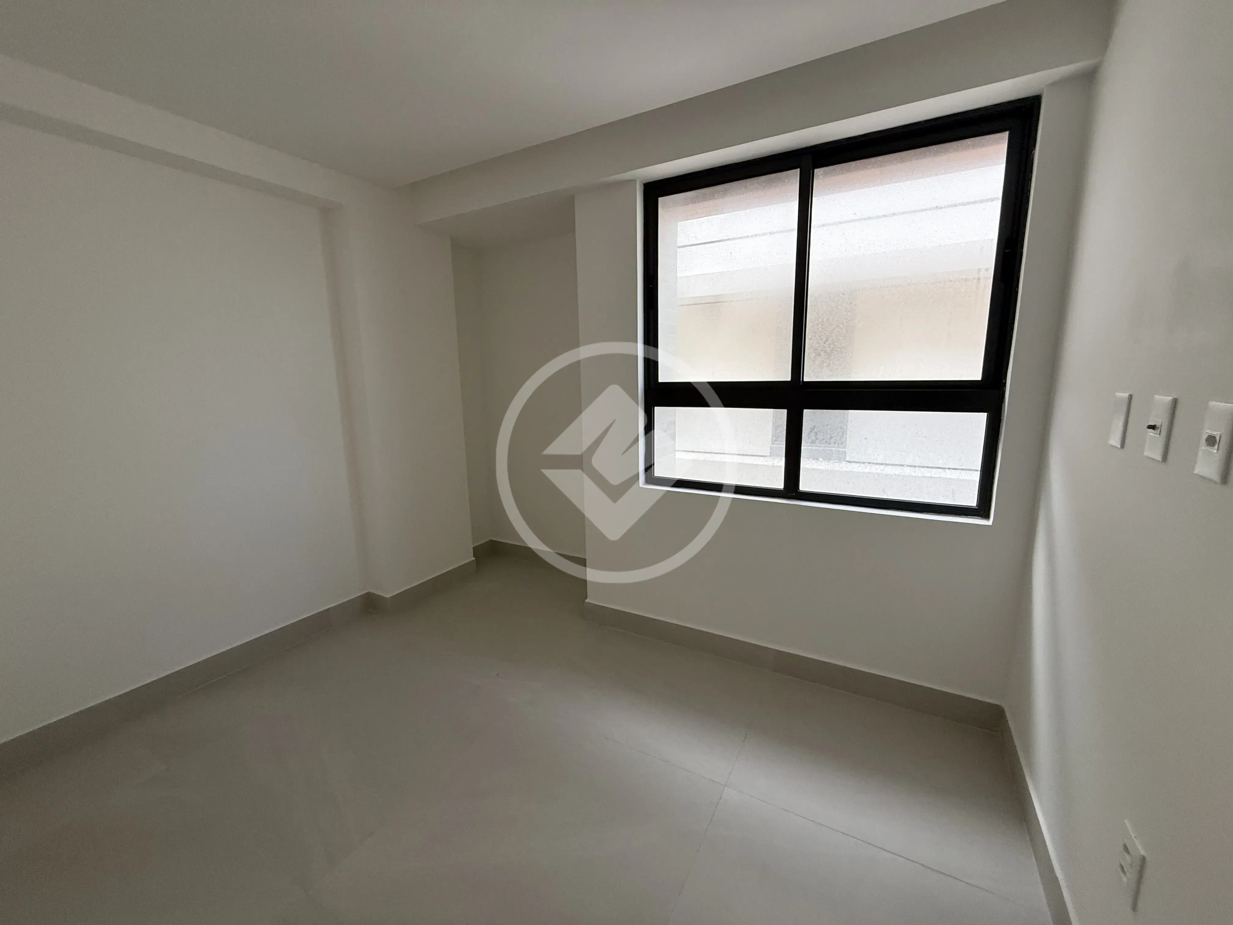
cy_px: 462
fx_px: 499
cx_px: 616
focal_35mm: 14
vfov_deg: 85.7
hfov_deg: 102.1
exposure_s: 1/99
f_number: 2.2
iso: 125
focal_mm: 2.22
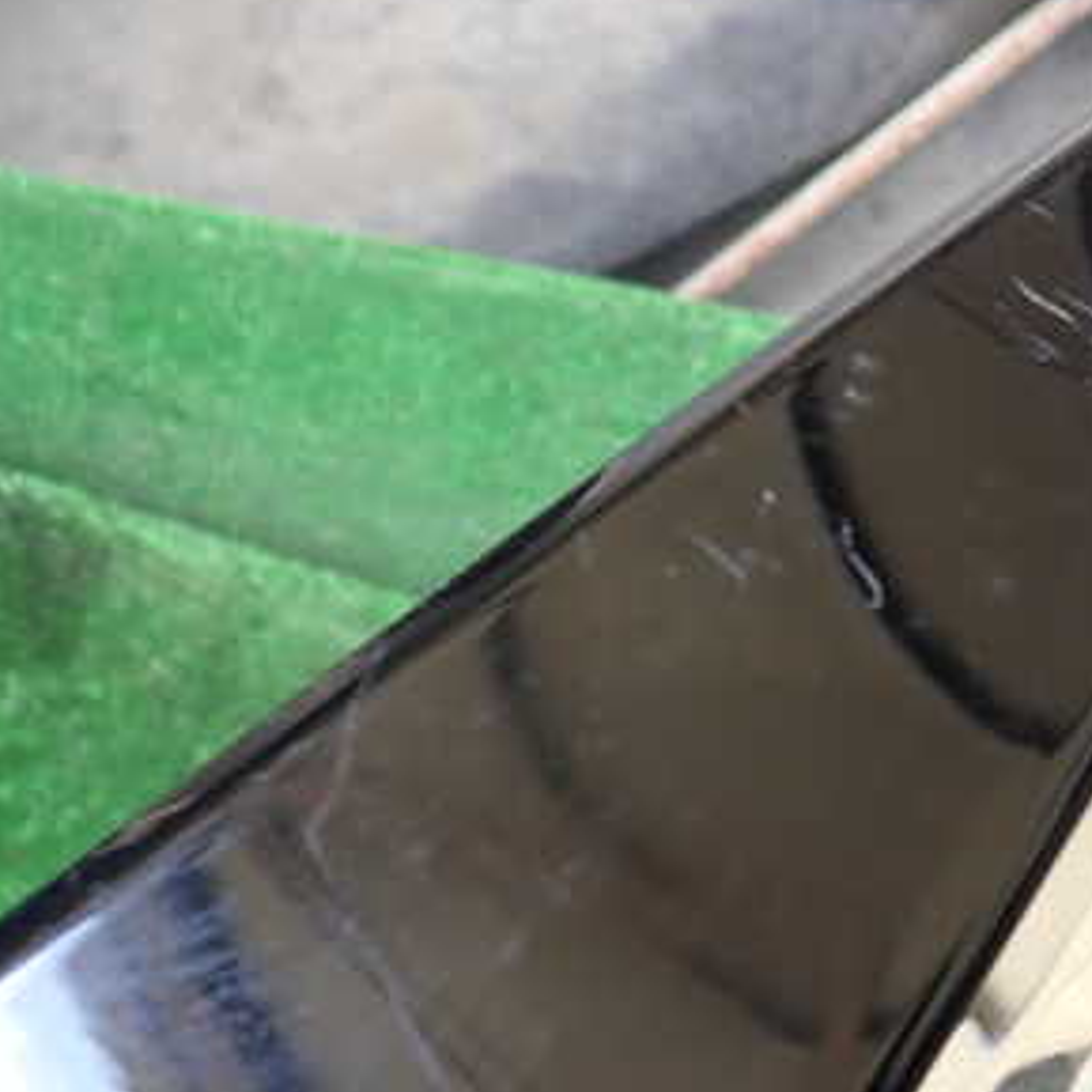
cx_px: 979
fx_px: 1963
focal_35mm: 55
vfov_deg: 30.7
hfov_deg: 29.8
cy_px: 310
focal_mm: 5.4
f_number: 2.3
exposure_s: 1/60
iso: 160
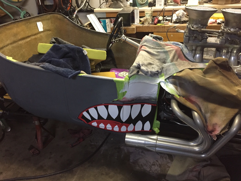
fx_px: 202
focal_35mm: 29
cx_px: 120
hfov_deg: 61.6
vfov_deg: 48.2
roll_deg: +3.6
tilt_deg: -28.3
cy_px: 90
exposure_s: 1/30
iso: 250
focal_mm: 4.15
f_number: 2.2
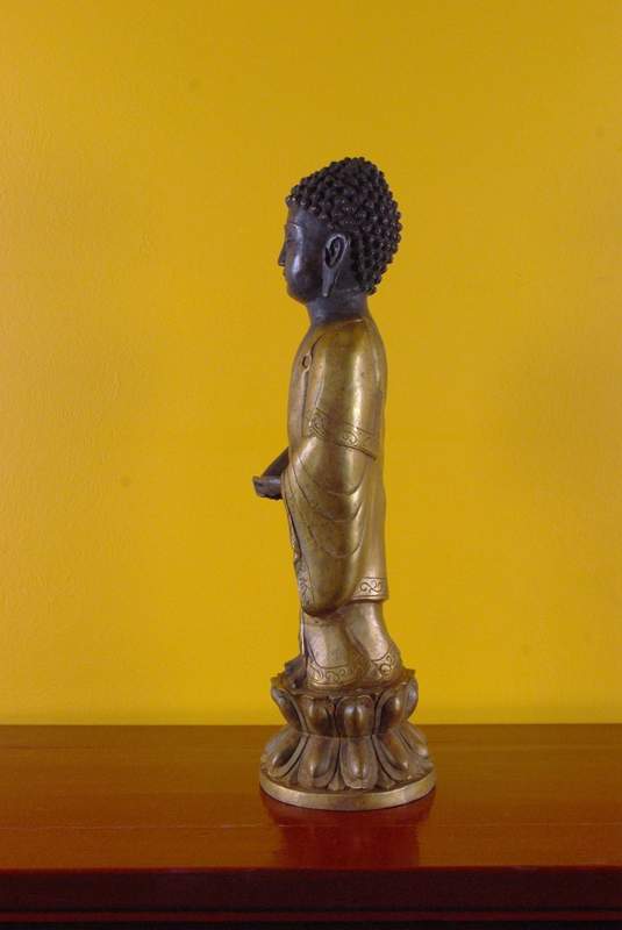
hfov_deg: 27.6
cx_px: 311
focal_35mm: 49
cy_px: 465
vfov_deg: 40.3
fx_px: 1267
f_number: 8
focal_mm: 32.5
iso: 1600
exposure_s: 1/60
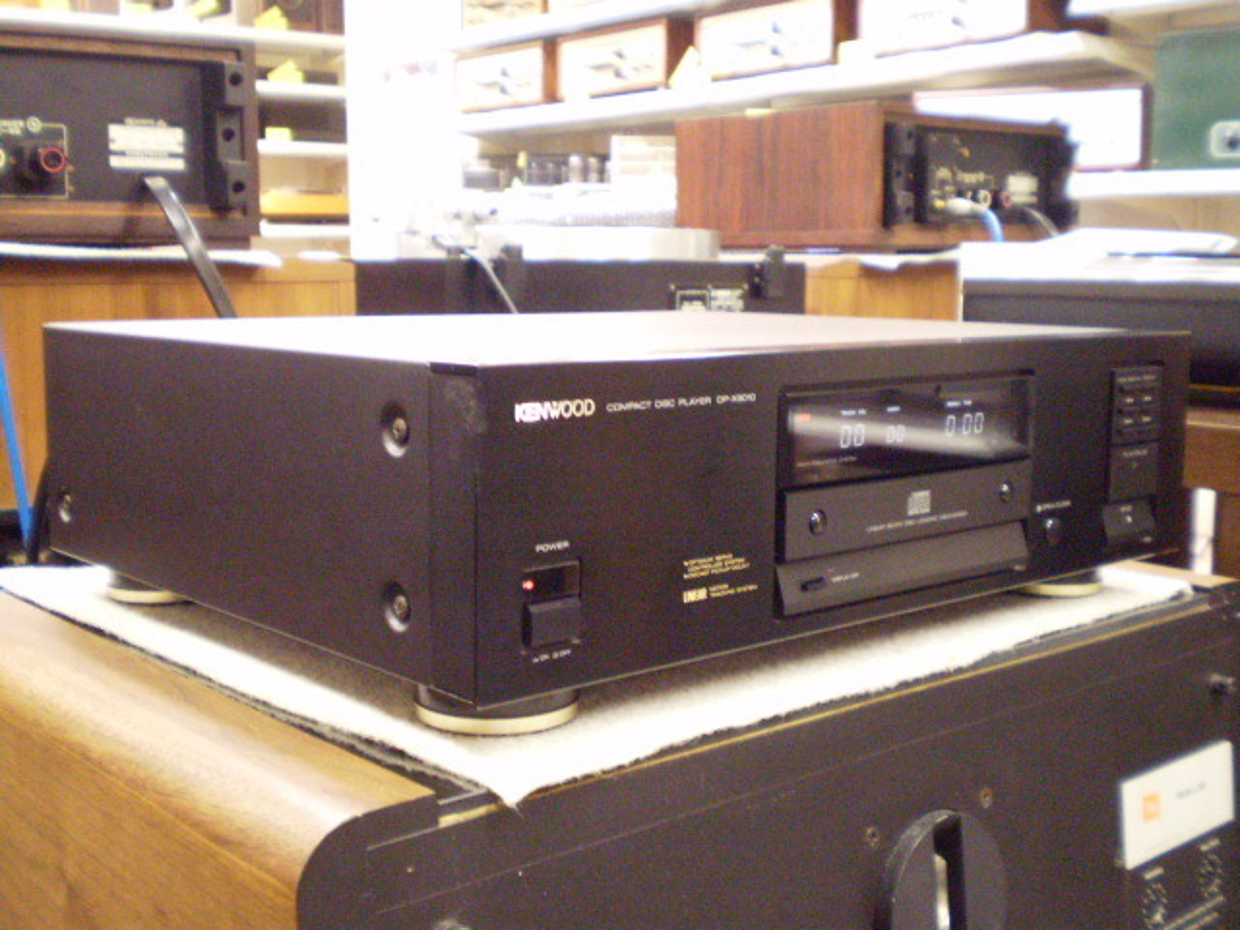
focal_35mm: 42
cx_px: 620
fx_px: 1505
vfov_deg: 34.3
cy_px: 465
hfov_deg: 44.8
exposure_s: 1/15
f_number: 3.5
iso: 800
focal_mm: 7.4
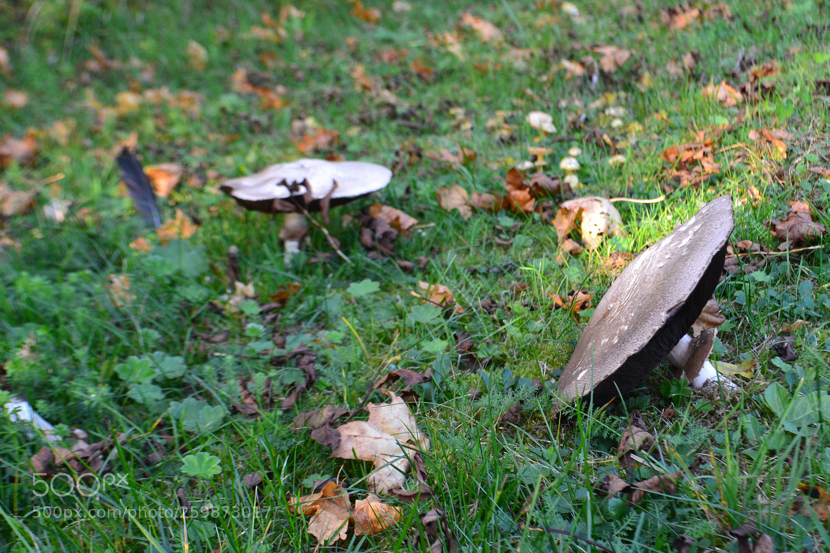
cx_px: 415
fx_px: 1521
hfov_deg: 30.5
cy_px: 276
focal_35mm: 66
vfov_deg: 20.6
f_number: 8
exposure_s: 1/60
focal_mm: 44
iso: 400
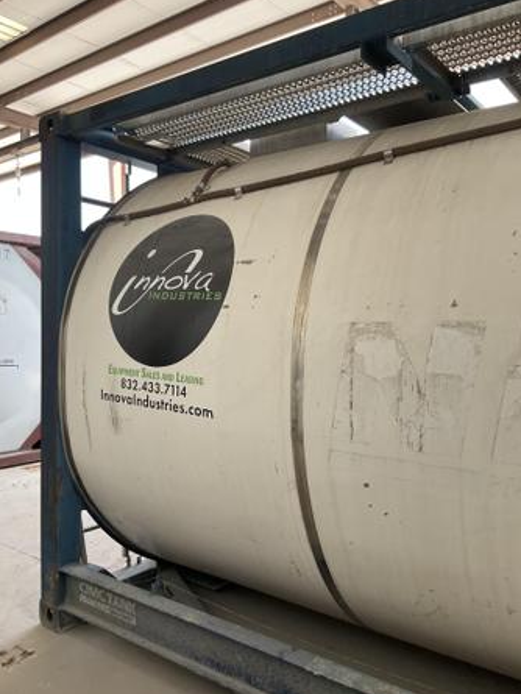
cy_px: 349
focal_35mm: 30
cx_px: 257
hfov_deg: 46.8
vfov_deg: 60.0
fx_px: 602
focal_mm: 3
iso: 32
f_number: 1.8
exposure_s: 1/122
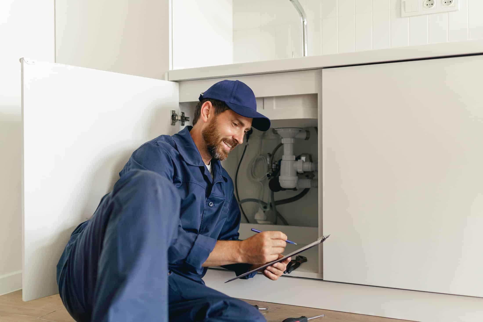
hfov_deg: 54.4
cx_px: 242
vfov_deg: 37.9
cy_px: 161
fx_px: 470
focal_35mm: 35
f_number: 1.8
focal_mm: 35
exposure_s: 1/200
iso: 500
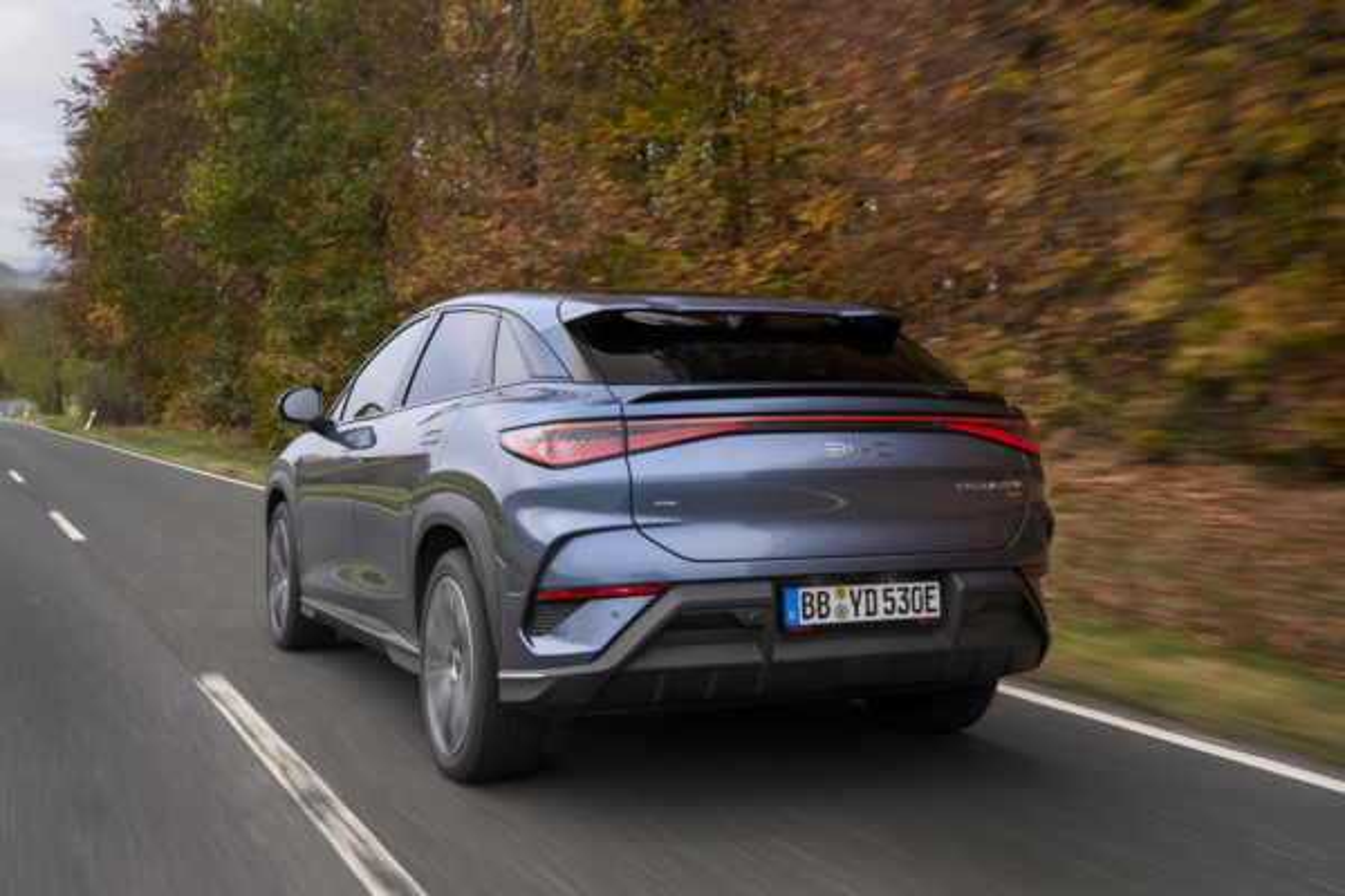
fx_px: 1494
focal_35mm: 40
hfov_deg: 48.5
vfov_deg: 33.4
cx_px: 672
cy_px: 448
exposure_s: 1/50
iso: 1000
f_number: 11
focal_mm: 40
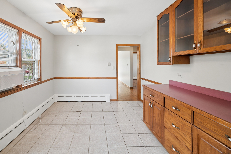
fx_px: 103
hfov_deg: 96.0
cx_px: 98
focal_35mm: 16
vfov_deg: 73.2
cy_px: 65
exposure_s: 1/30
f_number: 8
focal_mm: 13
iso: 400
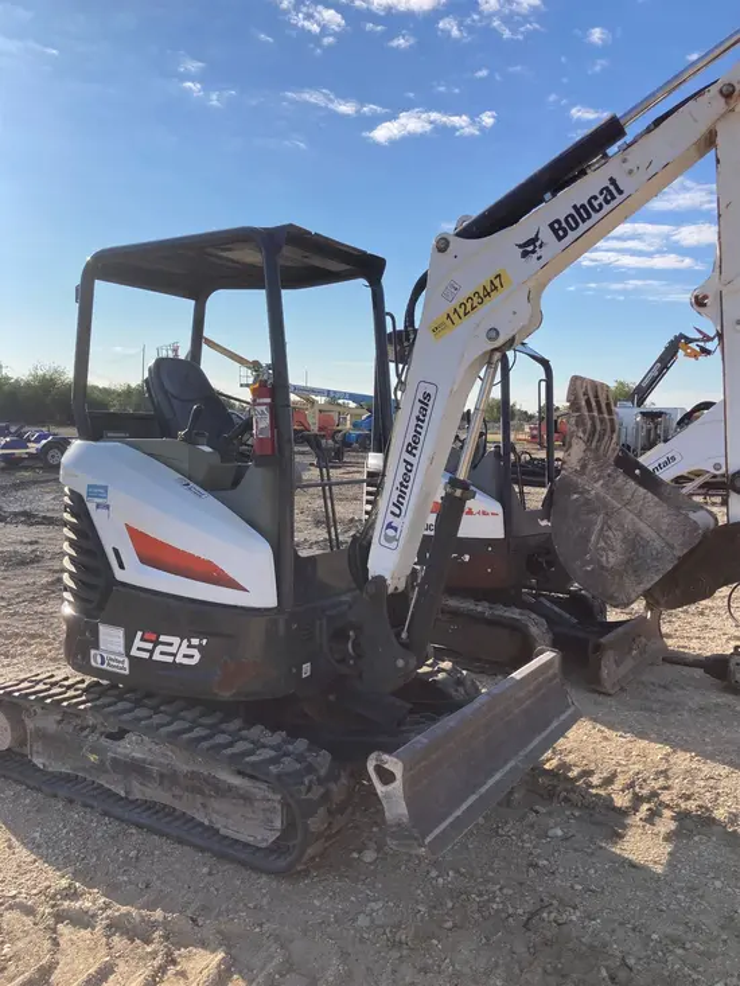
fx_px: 798
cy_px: 493
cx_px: 370
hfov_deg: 49.8
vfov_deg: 63.4
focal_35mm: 28
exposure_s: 1/2433
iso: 20
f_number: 1.8
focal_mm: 3.99
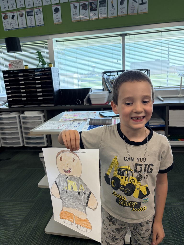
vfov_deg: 67.3
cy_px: 122
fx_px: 184
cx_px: 92
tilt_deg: -12.5
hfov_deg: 53.1
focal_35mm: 26
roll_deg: +3.6
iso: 250
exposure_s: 1/302
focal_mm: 5.96
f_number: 1.6
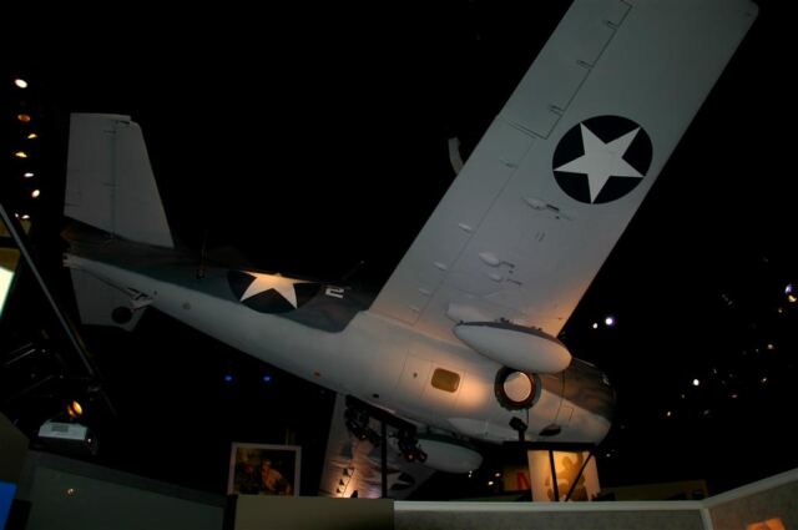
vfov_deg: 47.8
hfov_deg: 67.4
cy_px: 265
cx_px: 399
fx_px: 598
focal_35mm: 27
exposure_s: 1/60
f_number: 3.5
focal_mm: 18
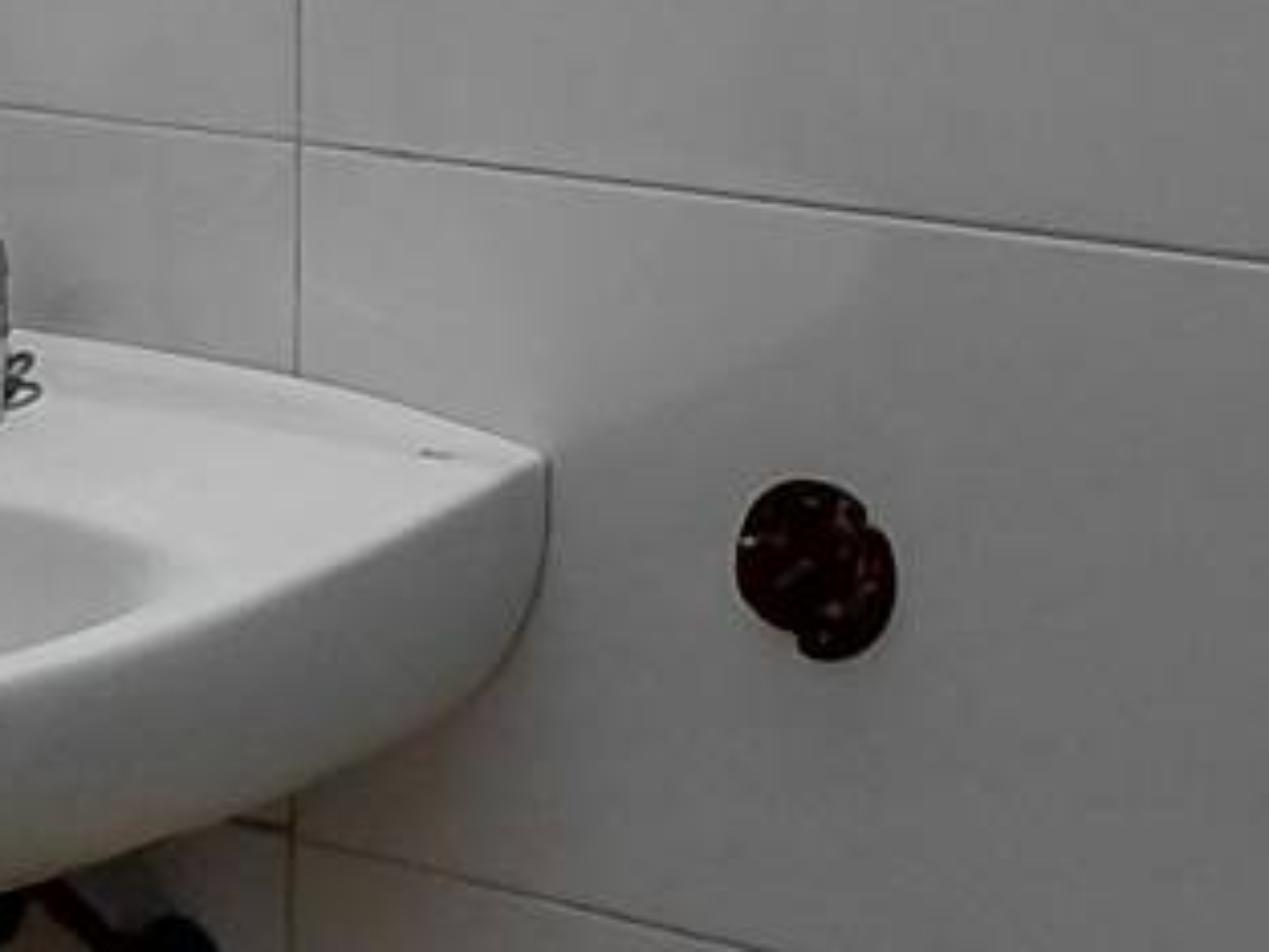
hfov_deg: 24.0
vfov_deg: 17.5
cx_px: 1338
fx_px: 2823
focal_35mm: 77
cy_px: -401
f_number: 2.2
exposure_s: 1/60
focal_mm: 1.64
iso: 64
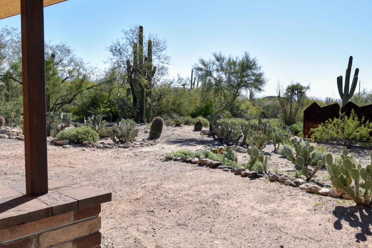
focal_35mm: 31
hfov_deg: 58.7
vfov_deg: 42.3
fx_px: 320
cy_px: 130
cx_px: 252
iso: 400
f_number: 9
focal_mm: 12
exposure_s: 1/800
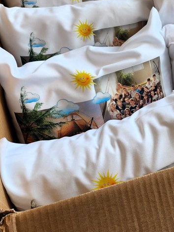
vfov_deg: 36.4
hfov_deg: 26.8
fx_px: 349
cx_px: 165
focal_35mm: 52
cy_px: 73
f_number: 1.8
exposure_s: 1/296
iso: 50
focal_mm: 5
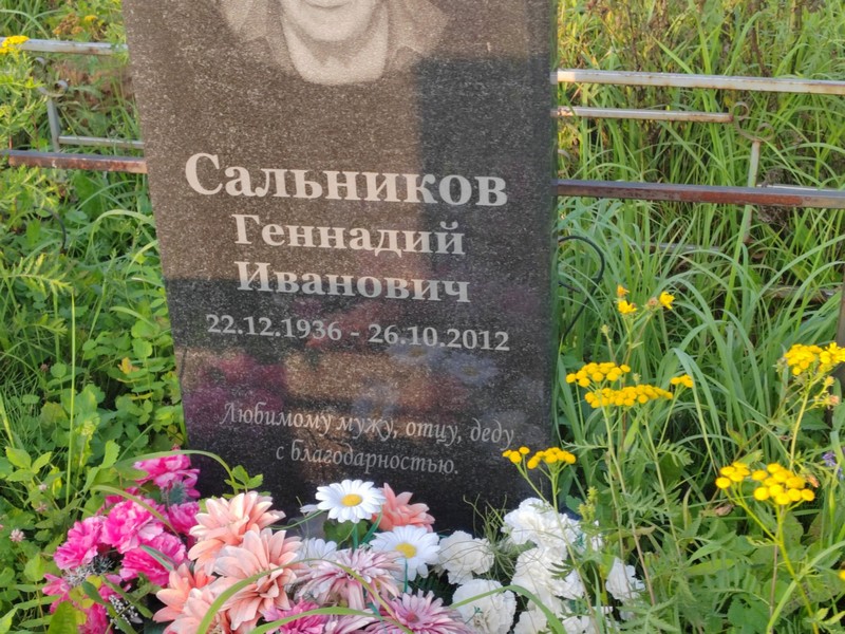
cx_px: 422
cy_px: 317
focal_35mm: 58
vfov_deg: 25.2
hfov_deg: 33.2
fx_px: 1416
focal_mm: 5.52
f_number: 1.9
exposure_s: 1/140
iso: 100
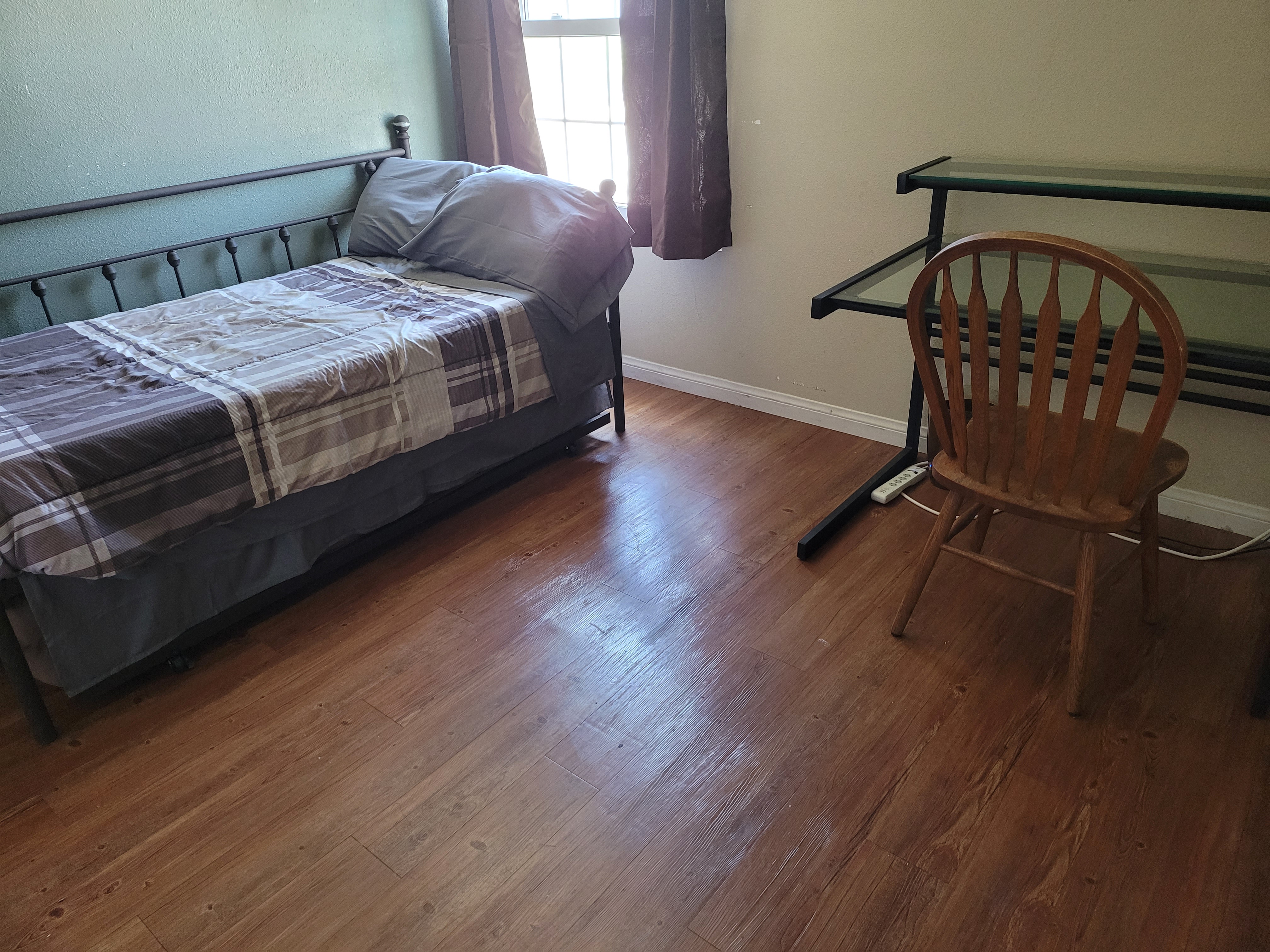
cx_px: 635
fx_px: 954
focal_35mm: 26
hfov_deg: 67.3
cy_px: 476
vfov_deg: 53.1
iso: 400
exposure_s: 1/40
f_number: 1.8
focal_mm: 5
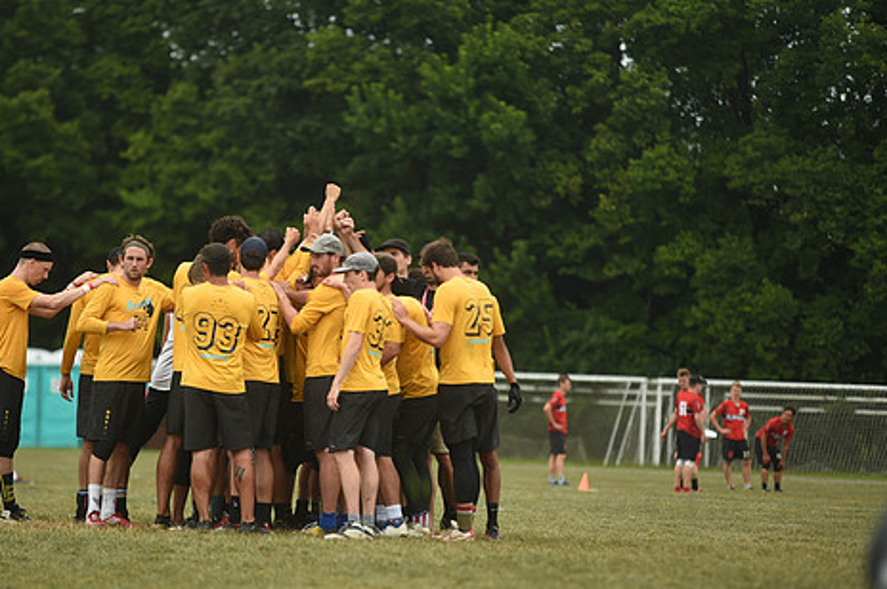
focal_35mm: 250
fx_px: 6151
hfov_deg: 8.2
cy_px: 338
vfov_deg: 5.5
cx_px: 392
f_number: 2.8
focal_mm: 200
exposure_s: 1/1600
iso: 200
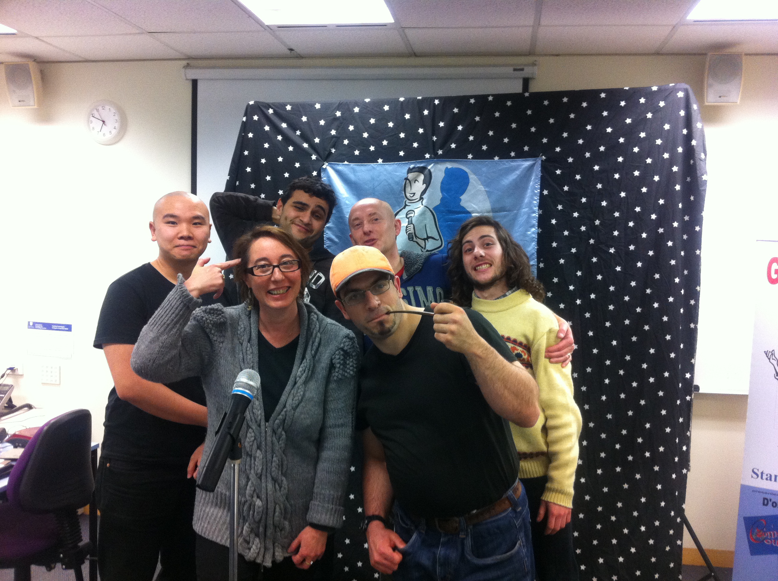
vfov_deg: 40.6
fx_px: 785
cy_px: 290
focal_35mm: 35
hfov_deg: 52.7
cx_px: 389
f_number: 2.8
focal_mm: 3.85
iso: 200
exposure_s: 1/17
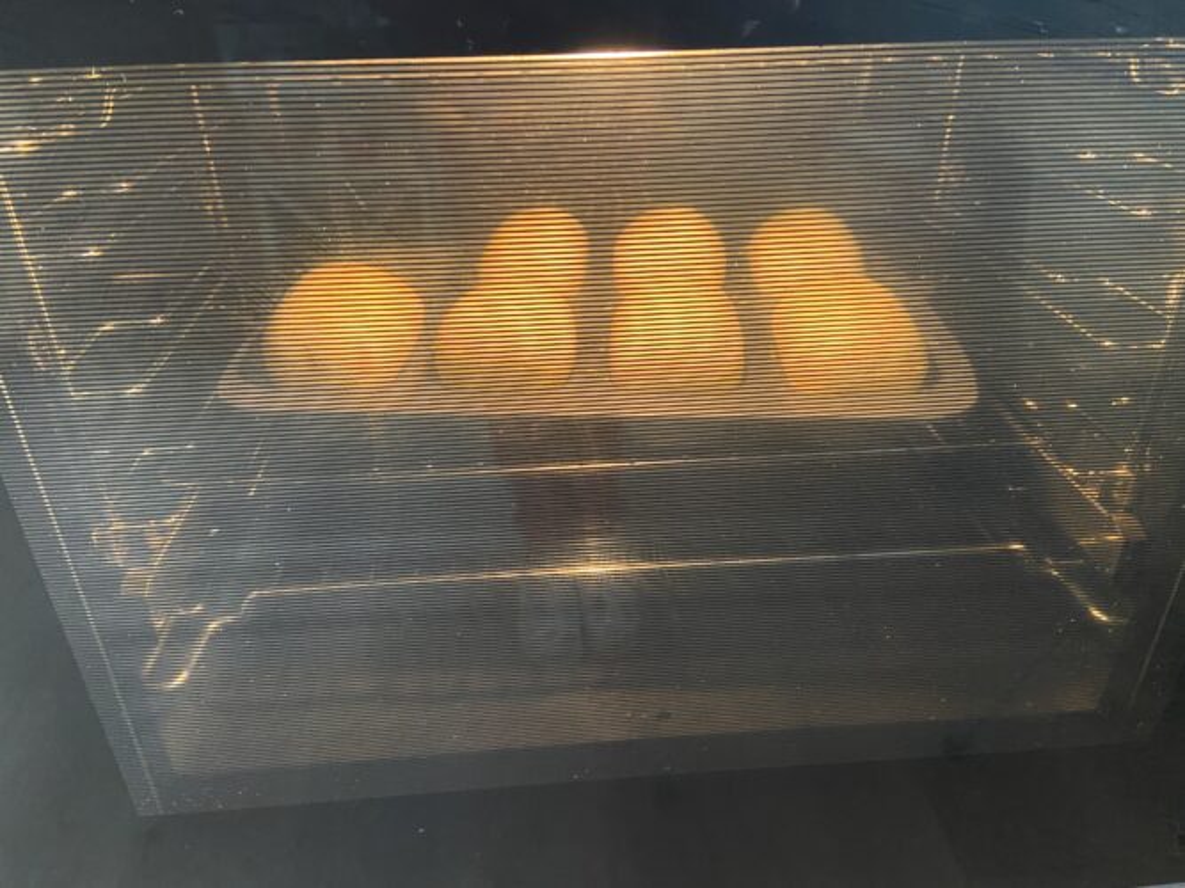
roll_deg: +1.3
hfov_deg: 67.3
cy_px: 444
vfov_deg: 53.0
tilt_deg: -31.6
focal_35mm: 26
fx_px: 890
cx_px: 592
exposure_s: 1/33
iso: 500
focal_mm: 4.25
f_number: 1.8
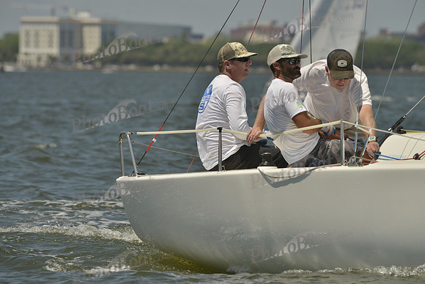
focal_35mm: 400
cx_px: 212
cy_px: 142
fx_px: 4723
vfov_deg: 3.4
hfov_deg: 5.2
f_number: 11
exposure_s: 1/1250
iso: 280
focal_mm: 400
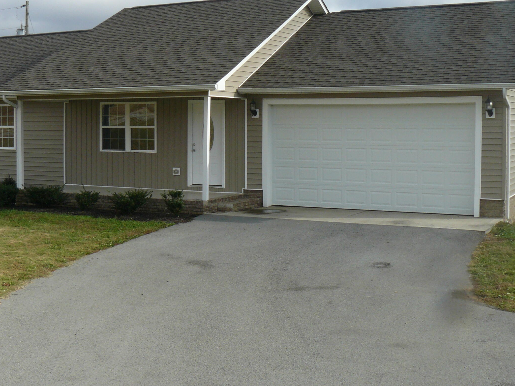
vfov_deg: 27.9
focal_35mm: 52
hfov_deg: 36.8
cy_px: 132
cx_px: 227
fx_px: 774
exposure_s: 1/250
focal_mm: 6
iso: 100
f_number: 5.6
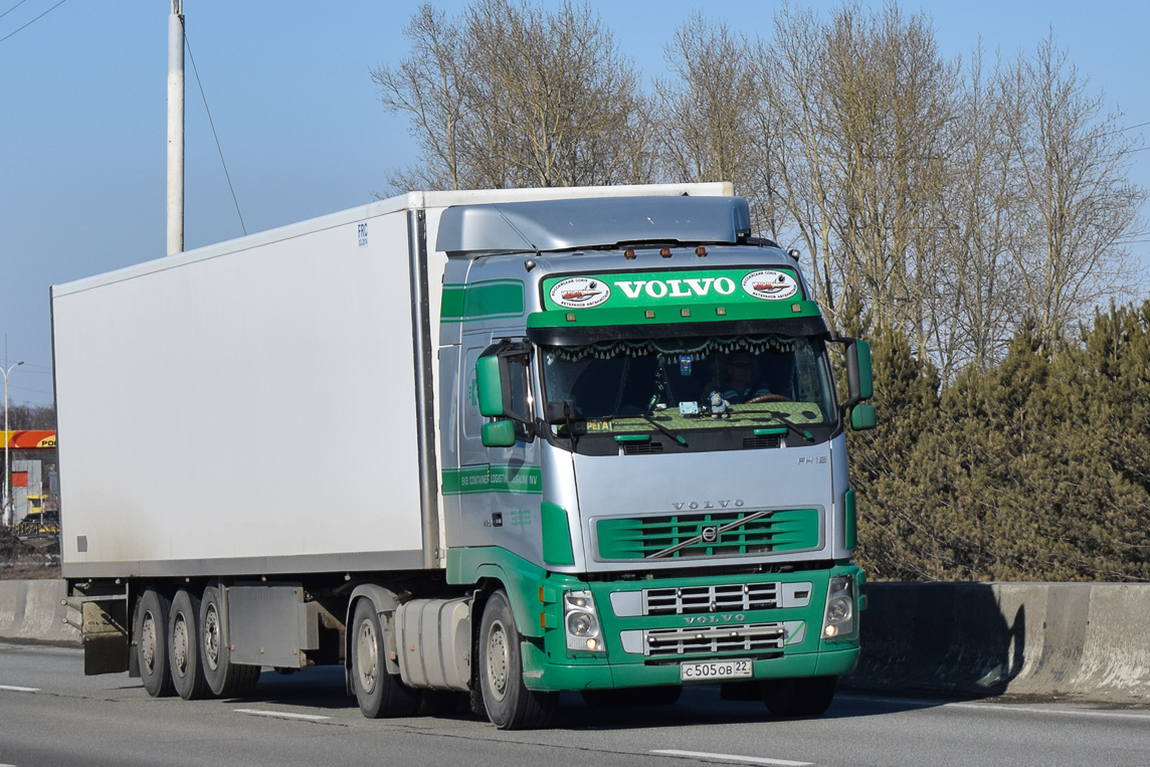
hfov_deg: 23.5
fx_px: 2764
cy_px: 371
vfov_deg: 15.8
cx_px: 588
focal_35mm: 87
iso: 100
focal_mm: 55
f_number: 5.6
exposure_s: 1/1000
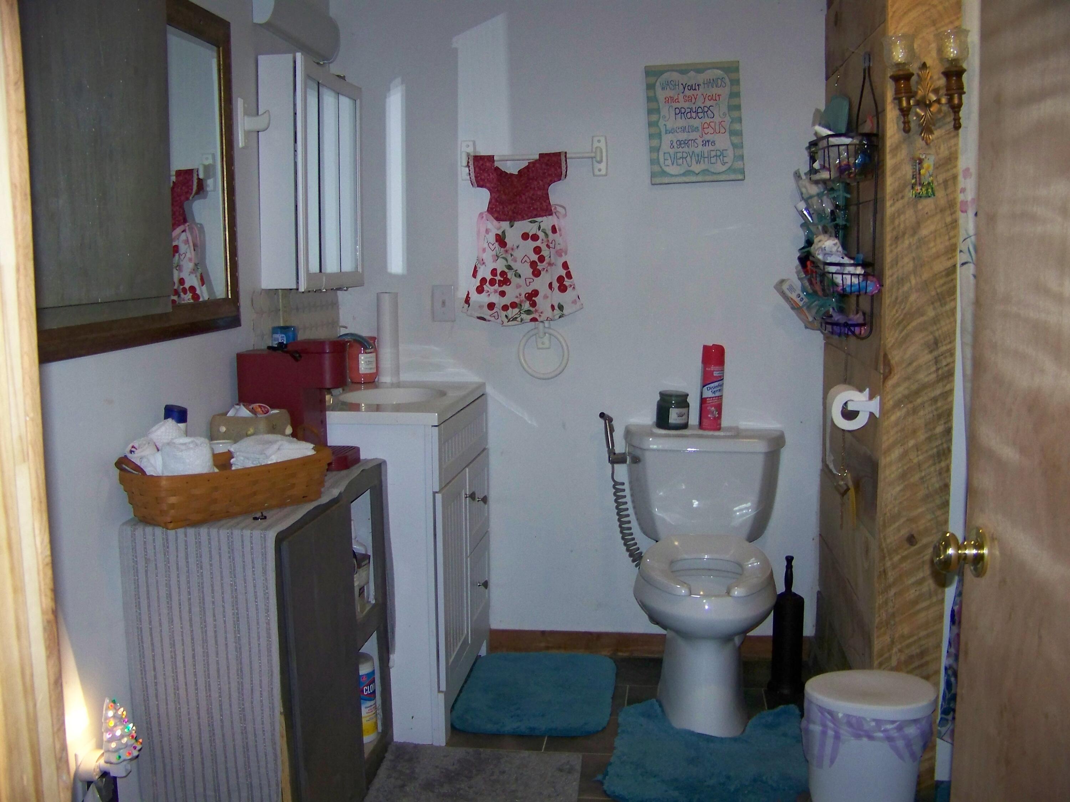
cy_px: 401
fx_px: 1113
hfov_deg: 51.4
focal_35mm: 36
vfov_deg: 39.7
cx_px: 535
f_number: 2.8
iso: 200
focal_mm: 5.85
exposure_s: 1/30
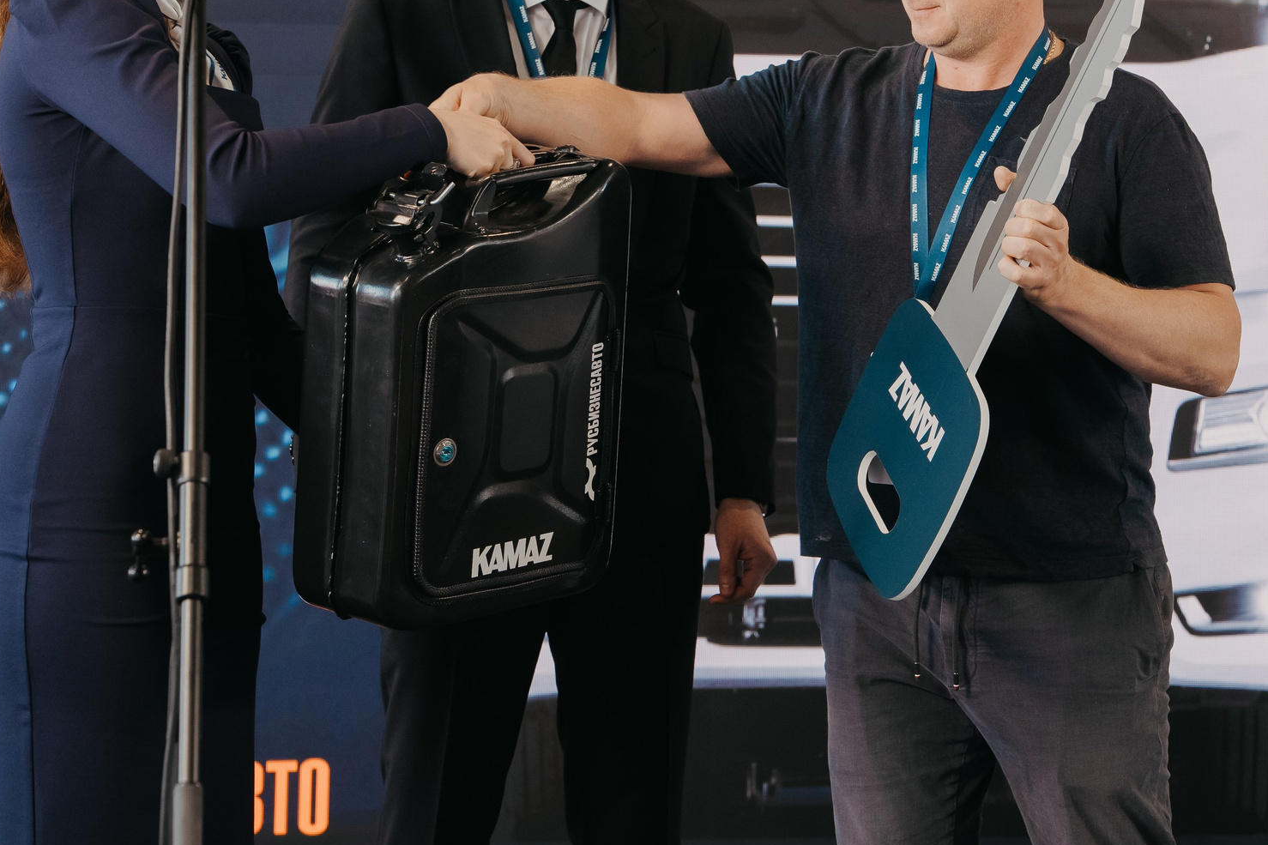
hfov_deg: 21.0
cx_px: 686
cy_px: 175
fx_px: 3416
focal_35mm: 97
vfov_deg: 14.0
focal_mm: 56
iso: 500
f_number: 4.5
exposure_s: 1/125
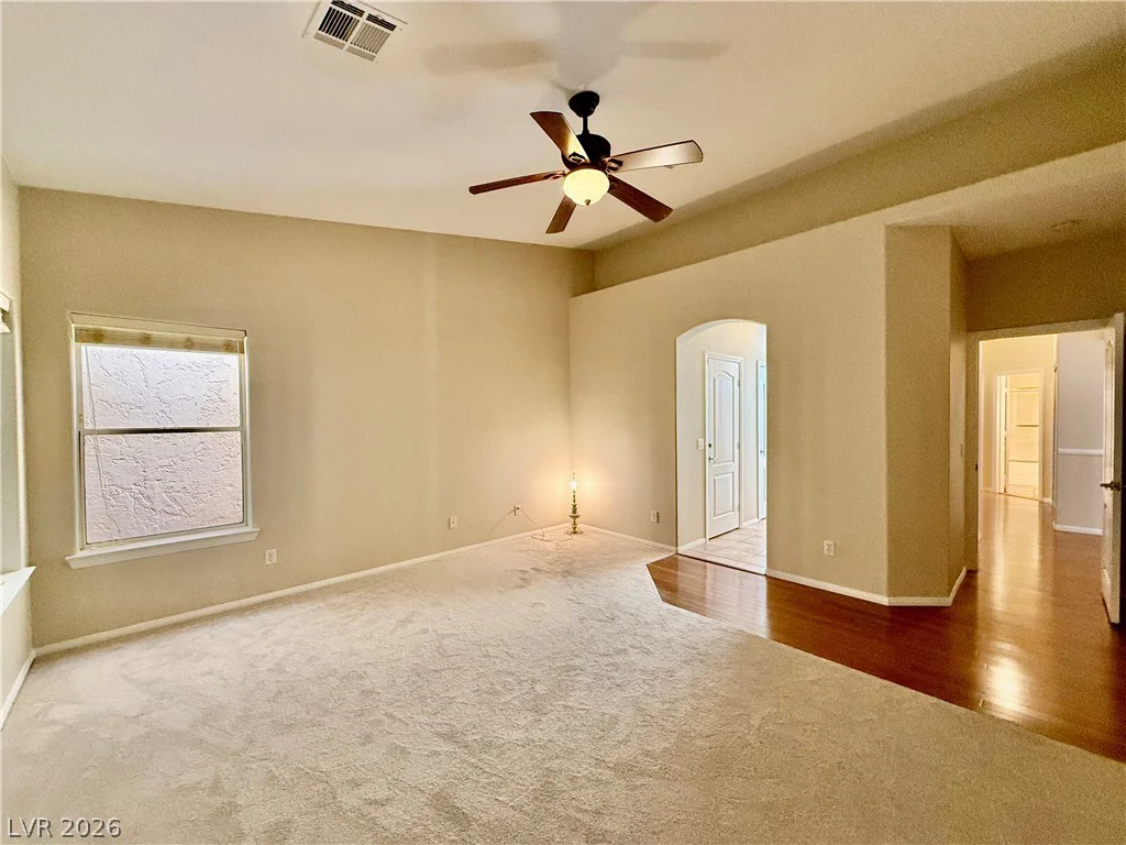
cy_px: 422
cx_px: 563
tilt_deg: -0.9
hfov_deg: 102.1
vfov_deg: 85.7
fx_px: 455
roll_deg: +0.6
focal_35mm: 14
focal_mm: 2.22
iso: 500
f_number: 2.2
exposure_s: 1/60
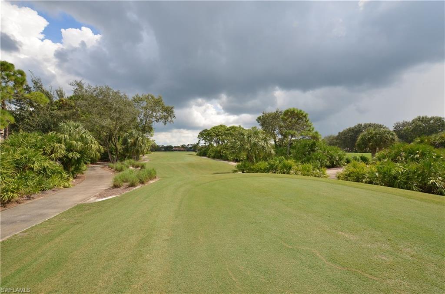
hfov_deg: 100.5
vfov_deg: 77.0
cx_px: 222
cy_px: 147
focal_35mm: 15
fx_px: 185
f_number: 11
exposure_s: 1/200
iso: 200
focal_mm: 10
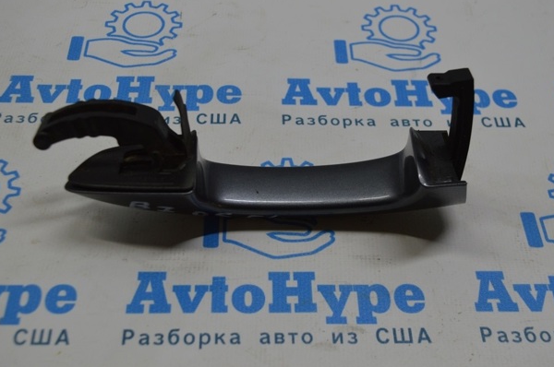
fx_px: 737
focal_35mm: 48
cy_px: 190
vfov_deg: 28.0
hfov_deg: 41.2
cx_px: 266
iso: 400
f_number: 5.6
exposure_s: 1/125
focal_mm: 30
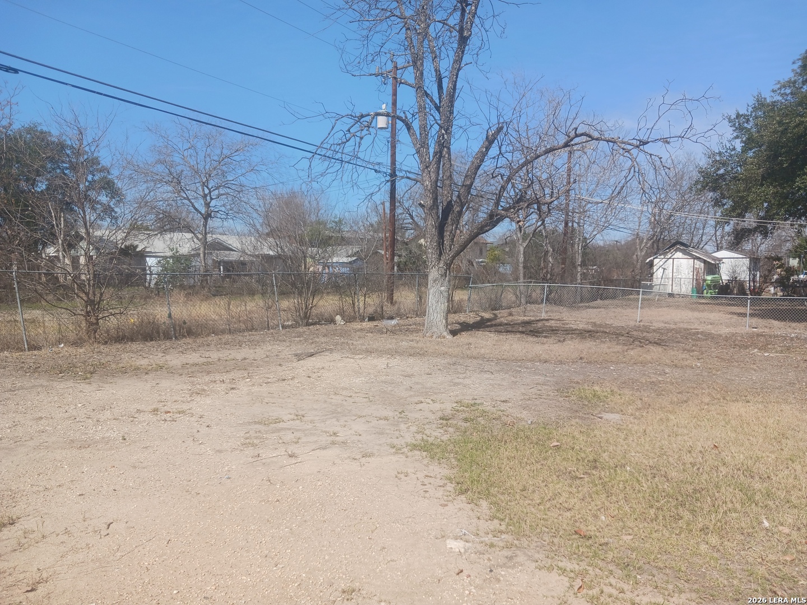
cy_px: 302
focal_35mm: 27
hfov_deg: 65.3
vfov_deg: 51.4
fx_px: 629
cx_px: 404
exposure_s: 1/310
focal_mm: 4
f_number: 1.8
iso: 20
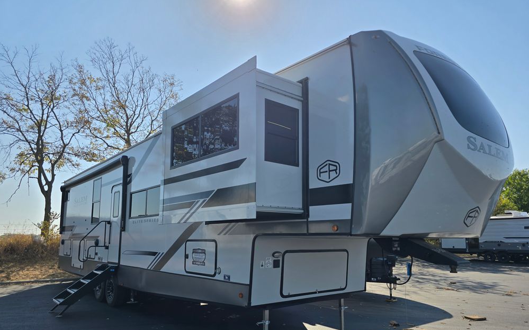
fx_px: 360
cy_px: 194
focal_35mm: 25
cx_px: 258
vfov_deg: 49.0
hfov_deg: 72.5
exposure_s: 1/1087
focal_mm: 6.3
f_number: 1.7
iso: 12
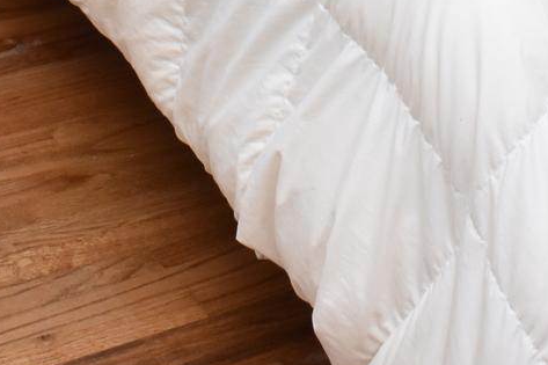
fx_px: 1780
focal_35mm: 117
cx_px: 377
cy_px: -410
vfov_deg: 10.6
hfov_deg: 17.4
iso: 720
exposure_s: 1/250
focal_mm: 18
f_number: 3.5
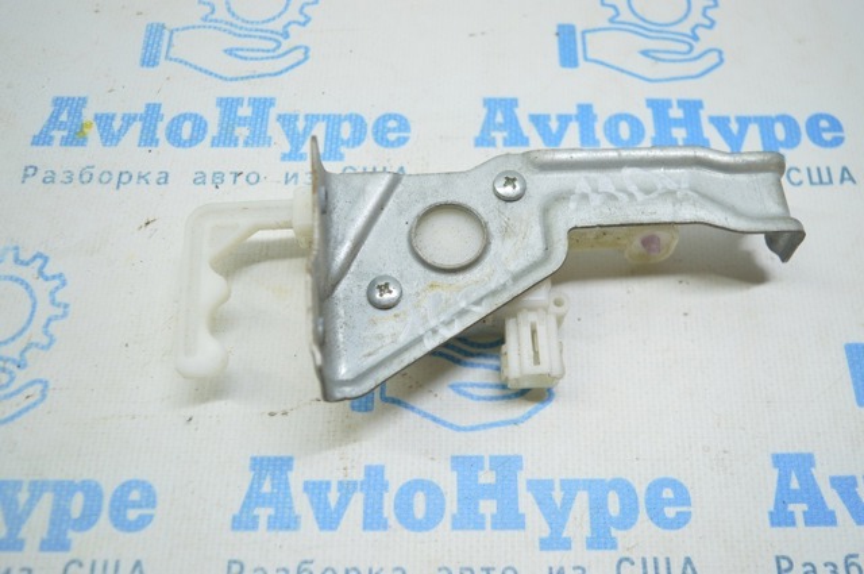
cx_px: 432
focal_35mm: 34
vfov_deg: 38.3
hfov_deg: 55.2
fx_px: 827
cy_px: 287
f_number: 3.8
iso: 400
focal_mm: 23
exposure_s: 1/60
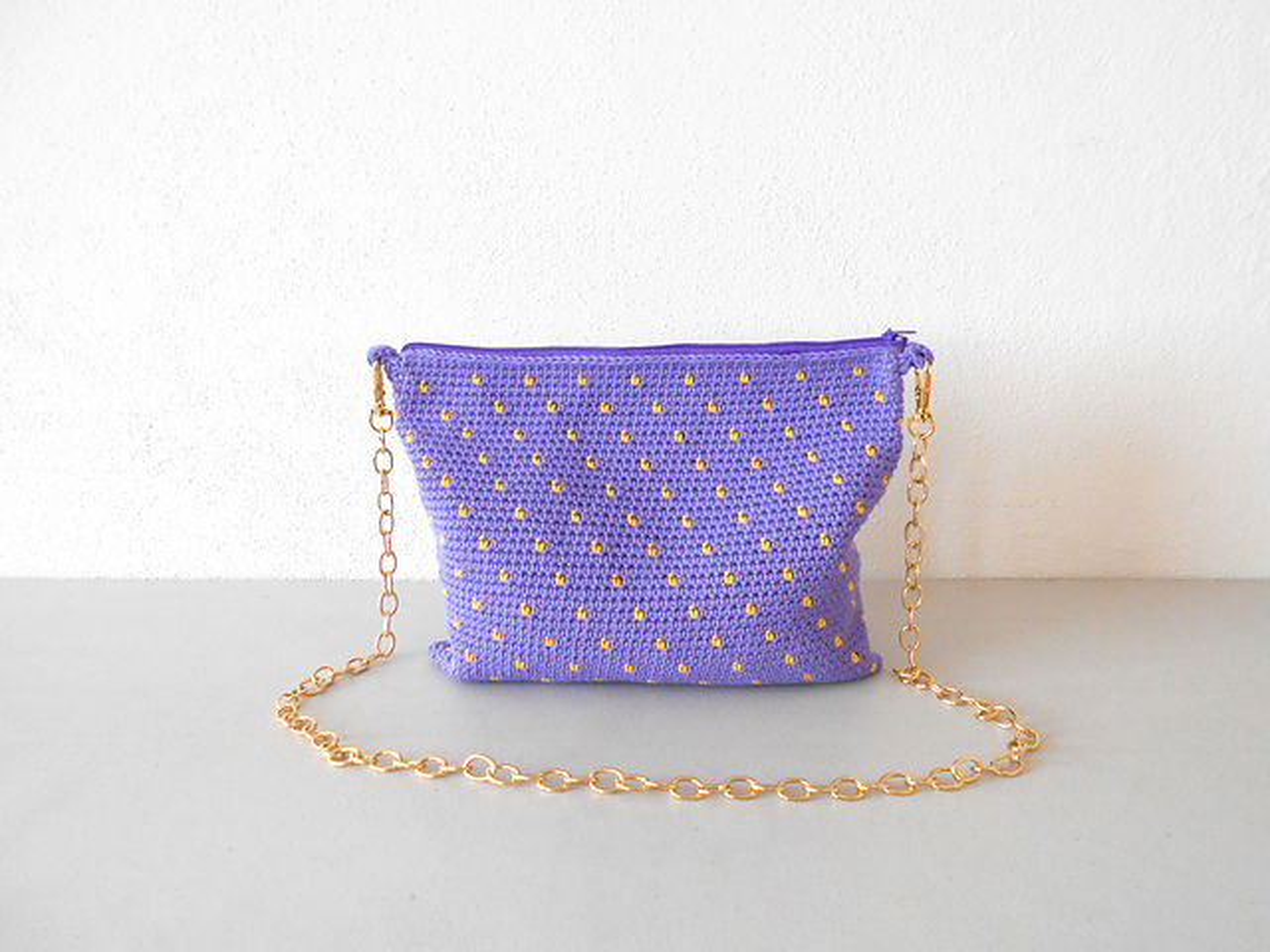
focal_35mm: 26
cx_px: 635
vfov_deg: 53.1
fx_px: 954
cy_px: 476
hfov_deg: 67.3
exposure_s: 1/30
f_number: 3.2
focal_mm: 4.6
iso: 220
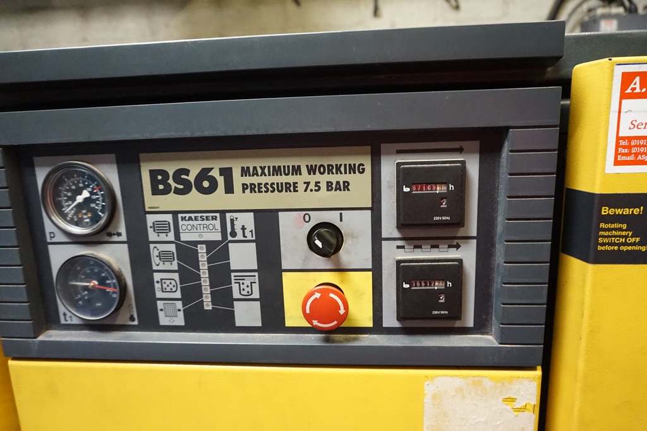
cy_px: 216
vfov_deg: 53.1
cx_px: 324
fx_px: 431
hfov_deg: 73.8
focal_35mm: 24
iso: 3200
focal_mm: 16
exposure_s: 1/25
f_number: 3.5
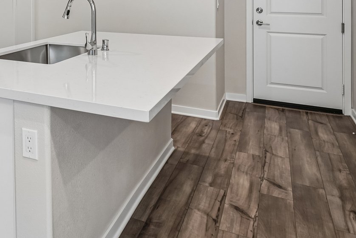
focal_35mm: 39
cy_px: -13
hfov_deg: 45.3
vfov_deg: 31.1
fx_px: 386
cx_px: 41
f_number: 9
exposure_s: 1/13
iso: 400
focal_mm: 16
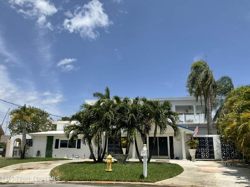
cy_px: 94
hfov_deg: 61.7
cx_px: 125
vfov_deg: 48.2
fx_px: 209
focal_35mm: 29
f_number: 1.8
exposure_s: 1/2667
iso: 25
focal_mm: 3
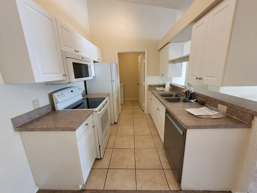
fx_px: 97
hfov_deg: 106.2
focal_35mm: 13
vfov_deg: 89.9
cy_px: 96
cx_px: 128
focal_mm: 1.74
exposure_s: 1/60
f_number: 2.2
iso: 125
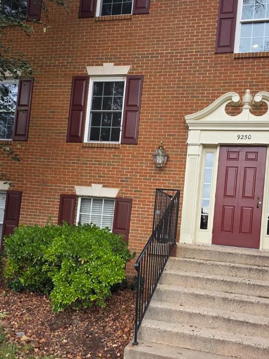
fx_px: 352
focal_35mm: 34
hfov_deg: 41.7
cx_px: 153
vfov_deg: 53.6
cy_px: 213
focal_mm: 6.3
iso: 25
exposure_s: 1/180
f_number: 1.7
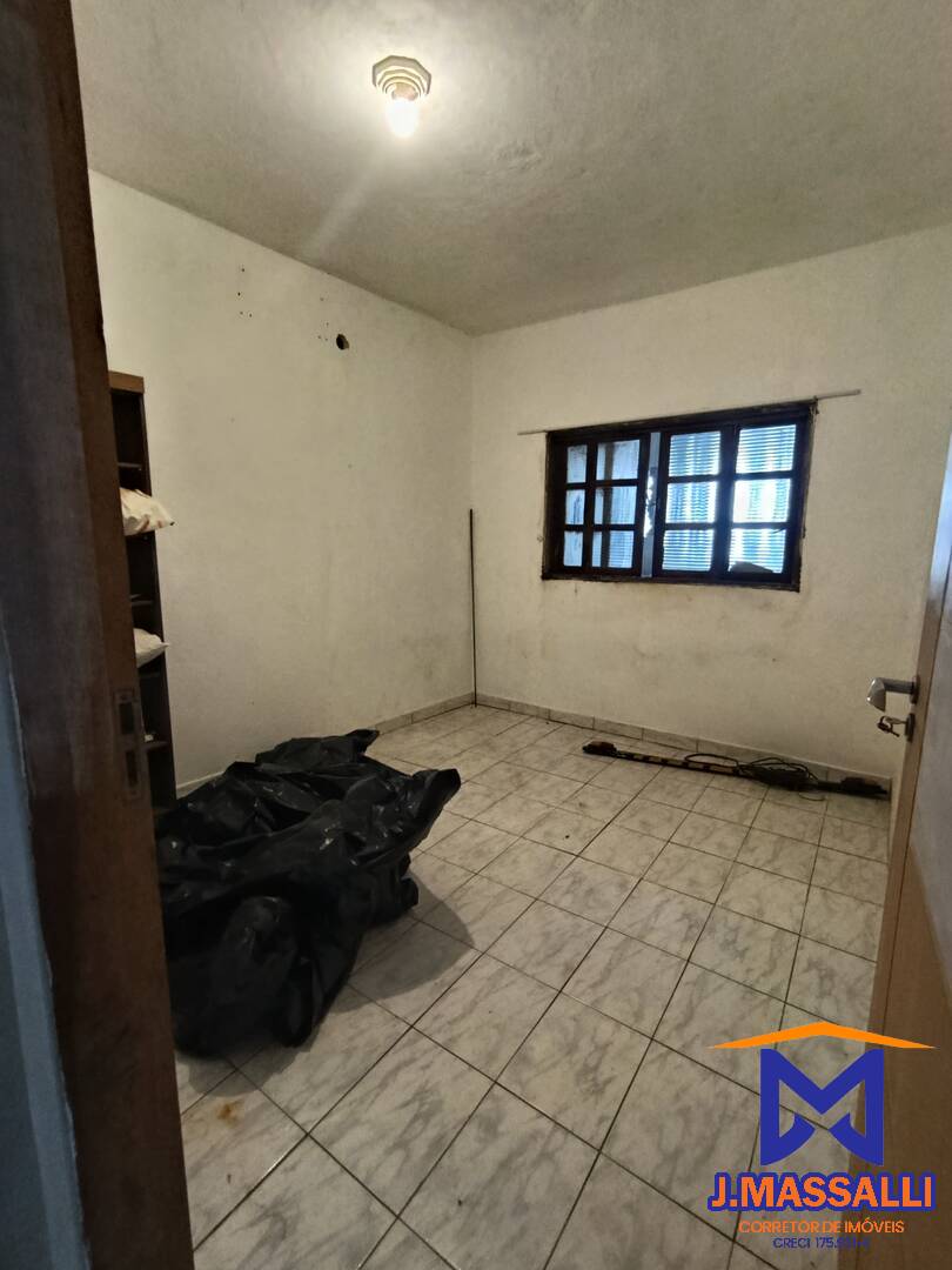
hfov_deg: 81.7
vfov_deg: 98.2
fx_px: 550
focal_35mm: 15
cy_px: 635
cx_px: 476
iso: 389
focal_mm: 1.65
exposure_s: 1/30
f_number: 2.2
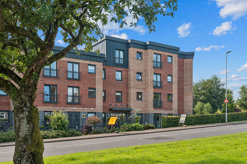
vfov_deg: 36.9
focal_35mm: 36
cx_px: 124
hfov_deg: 53.1
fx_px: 247
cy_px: 82
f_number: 11
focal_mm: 24
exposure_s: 1/200
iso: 320
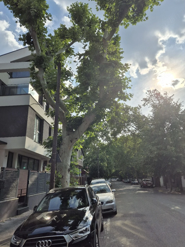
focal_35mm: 24
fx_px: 171
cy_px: 123
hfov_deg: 56.8
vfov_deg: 71.6
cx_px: 92
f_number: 1.8
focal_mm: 5.4
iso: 25
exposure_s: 1/5000
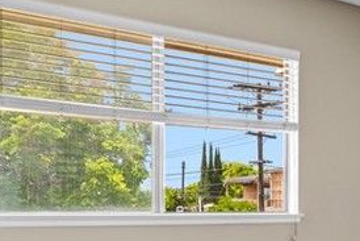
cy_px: 200
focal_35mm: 56
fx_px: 560
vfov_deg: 23.8
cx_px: 307
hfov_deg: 34.1
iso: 400
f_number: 9
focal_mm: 10
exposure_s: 1/15
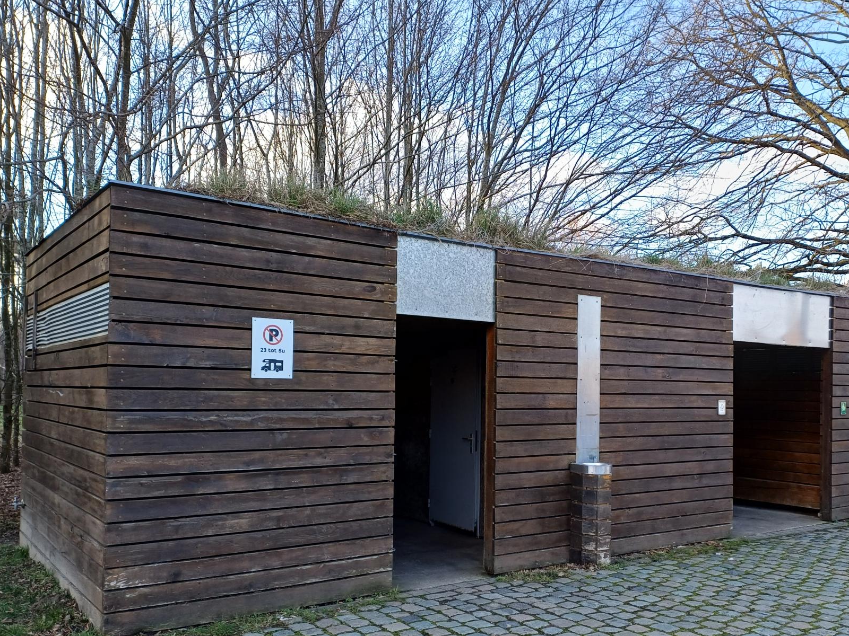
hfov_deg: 56.7
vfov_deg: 44.0
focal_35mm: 32
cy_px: 372
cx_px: 473
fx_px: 785
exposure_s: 1/195
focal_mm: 4.65
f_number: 1.8
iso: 50
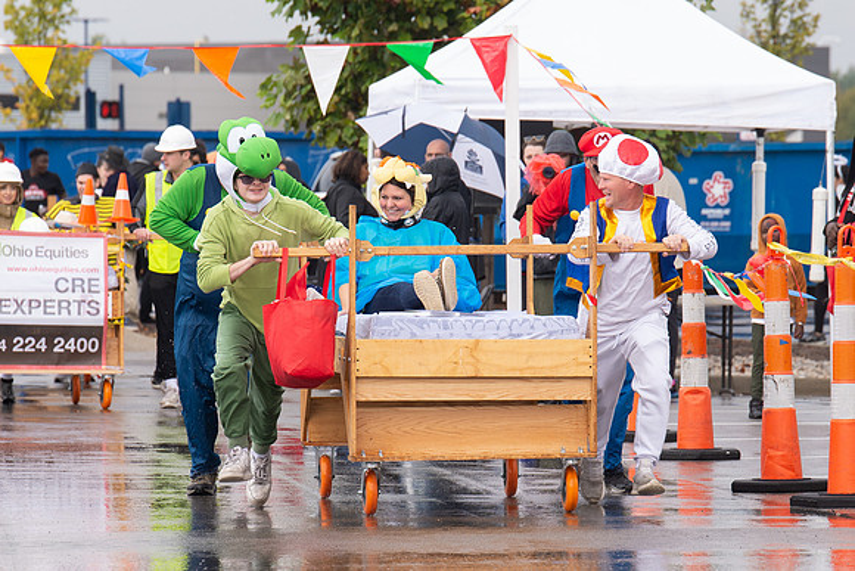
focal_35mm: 319
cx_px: 466
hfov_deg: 6.5
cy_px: 385
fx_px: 7579
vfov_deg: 4.3
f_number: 7.1
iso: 400
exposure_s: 1/400
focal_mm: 200
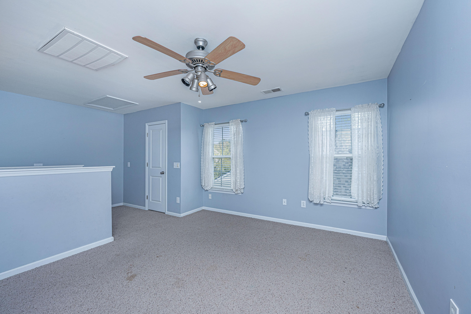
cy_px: 157
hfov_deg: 104.3
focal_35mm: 14
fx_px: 183
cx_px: 236
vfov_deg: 81.2
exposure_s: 1/200
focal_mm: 14
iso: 400
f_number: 6.3
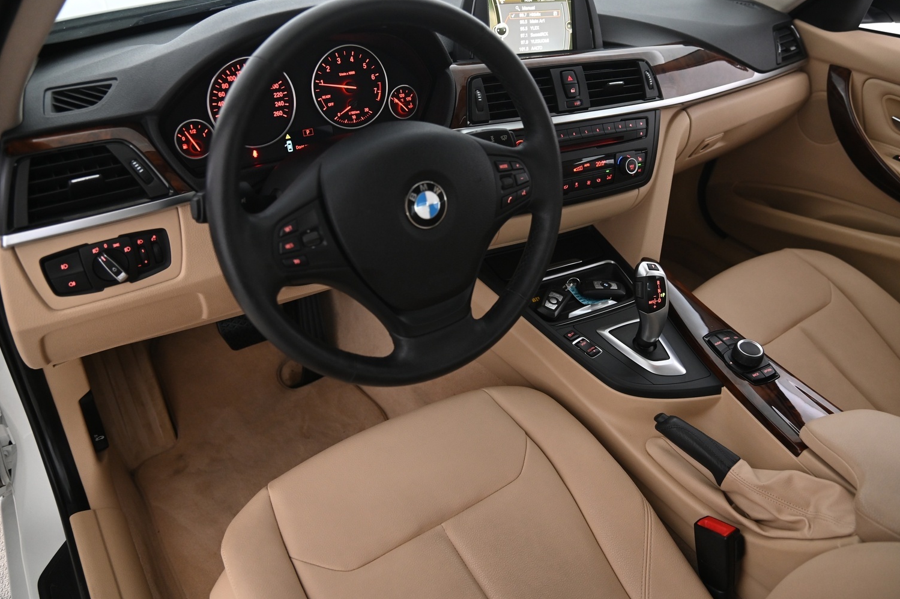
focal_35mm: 26
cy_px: 277
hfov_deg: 69.4
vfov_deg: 49.4
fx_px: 649
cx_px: 468
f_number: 4
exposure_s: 1/25
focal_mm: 24
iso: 2000
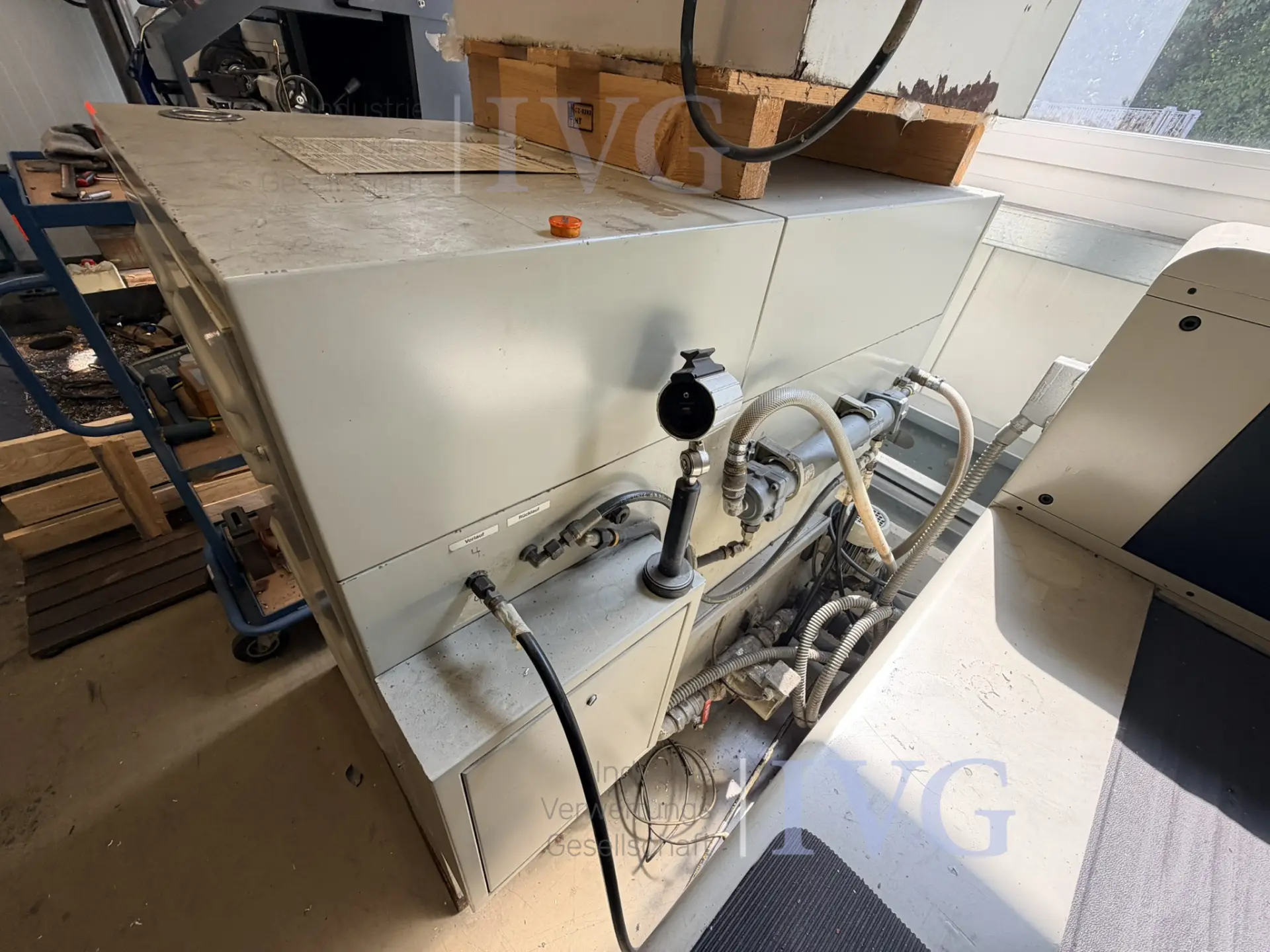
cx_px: 635
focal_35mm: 14
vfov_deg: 85.7
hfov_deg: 102.1
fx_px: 514
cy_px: 476
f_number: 2.2
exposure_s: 1/121
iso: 50
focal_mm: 2.22
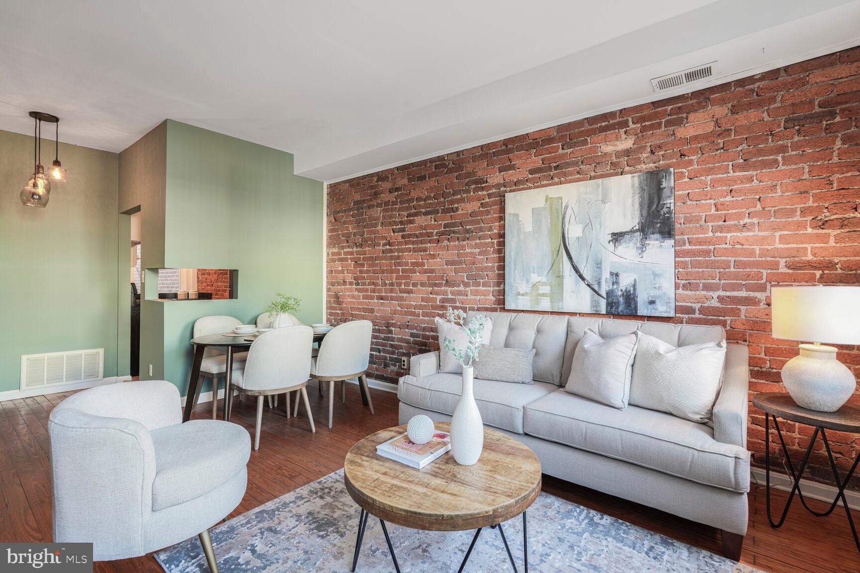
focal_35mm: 17
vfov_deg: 70.4
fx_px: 406
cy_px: 286
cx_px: 430
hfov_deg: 93.3
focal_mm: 17
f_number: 8
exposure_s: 1
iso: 200
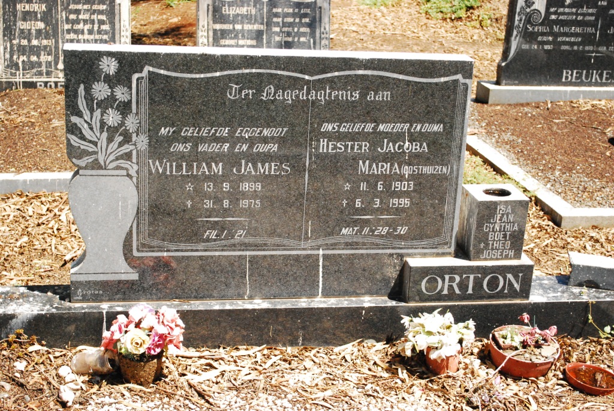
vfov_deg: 23.8
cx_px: 307
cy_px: 206
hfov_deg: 35.0
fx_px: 973
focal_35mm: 57
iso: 1600
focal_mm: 38
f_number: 5.3
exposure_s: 1/4000
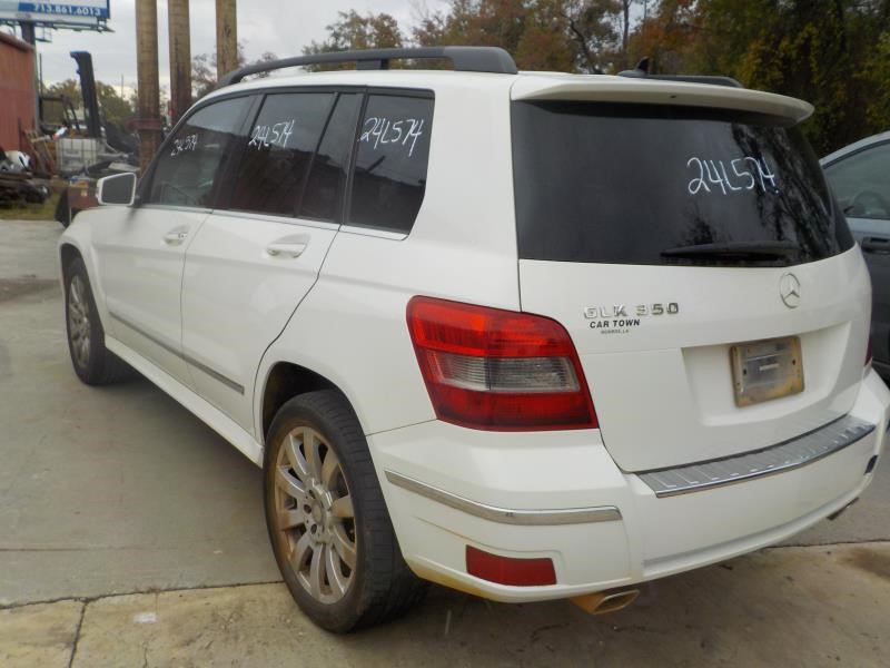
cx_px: 445
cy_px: 334
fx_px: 771
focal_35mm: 30
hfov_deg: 60.0
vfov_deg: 46.8
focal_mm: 4.1
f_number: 3.3
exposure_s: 1/500
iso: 125
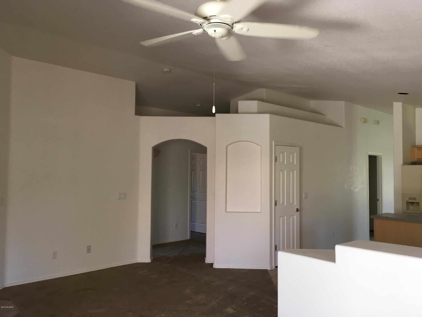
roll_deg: +0.7
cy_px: 158
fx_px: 354
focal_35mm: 29
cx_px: 211
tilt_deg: +0.9
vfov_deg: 48.2
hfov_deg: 61.7
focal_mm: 4.15
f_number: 2.2
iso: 64
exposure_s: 1/30
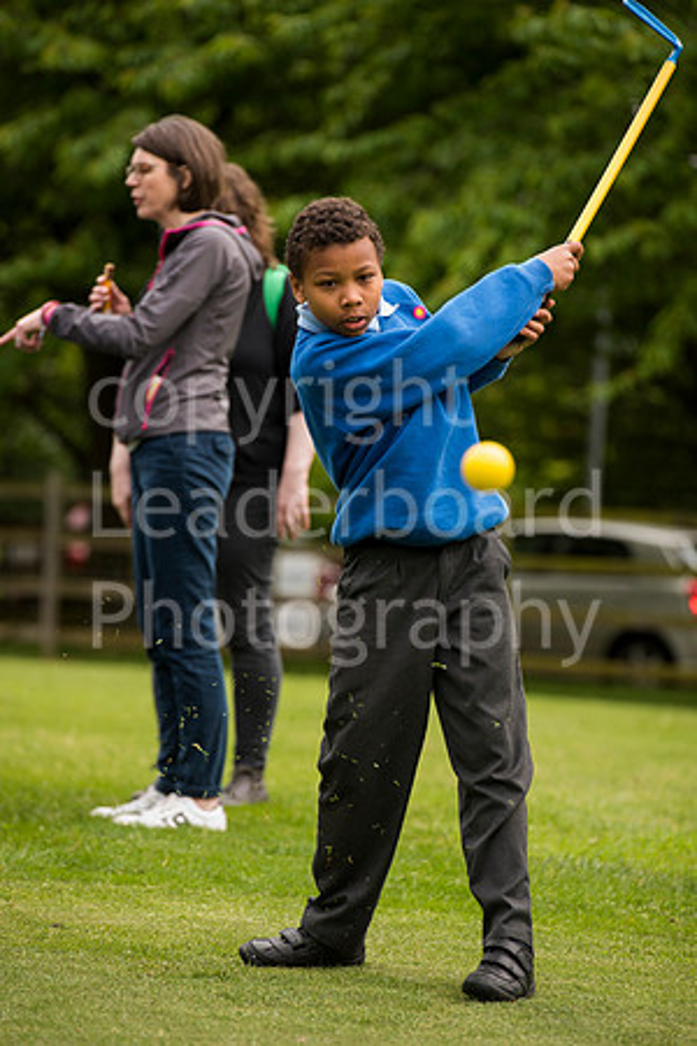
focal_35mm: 200
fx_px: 5808
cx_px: 348
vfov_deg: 10.3
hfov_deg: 6.9
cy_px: 523
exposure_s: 1/640
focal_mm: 200
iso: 400
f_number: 4.5
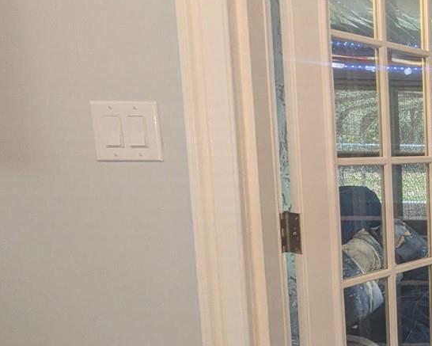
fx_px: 512
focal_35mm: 40
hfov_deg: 31.0
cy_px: 200
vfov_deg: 37.3
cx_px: 606
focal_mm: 1.83
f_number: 2.2
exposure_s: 1/60
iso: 124
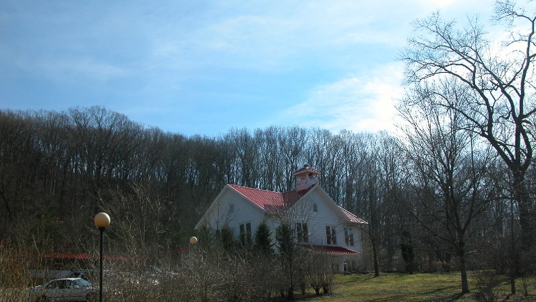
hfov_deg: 51.6
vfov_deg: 30.5
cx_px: 274
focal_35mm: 39
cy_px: 150
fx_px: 554
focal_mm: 9
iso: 100
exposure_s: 1/1000
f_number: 5
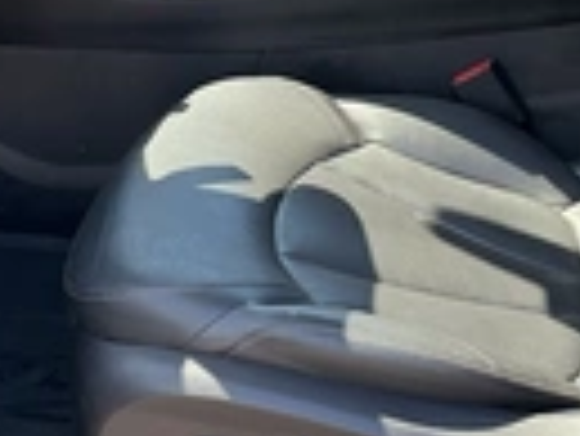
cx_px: 184
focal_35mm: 87
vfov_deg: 16.8
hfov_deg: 22.4
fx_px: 1459
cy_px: 45
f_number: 1.8
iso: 25
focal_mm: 3
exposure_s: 1/122
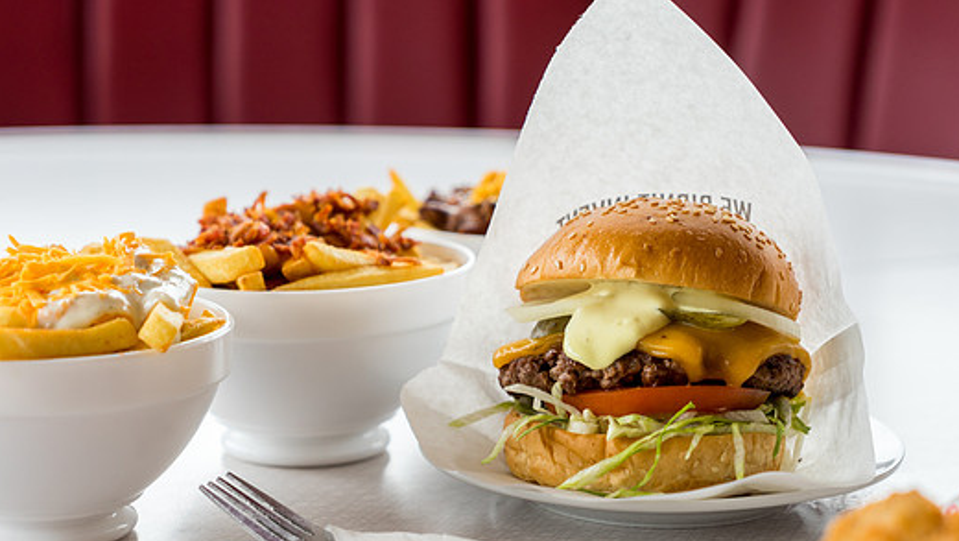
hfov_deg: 22.0
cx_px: 495
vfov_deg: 12.5
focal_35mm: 97
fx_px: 2468
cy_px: 414
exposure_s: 1/50
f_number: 4
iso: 100
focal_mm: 70
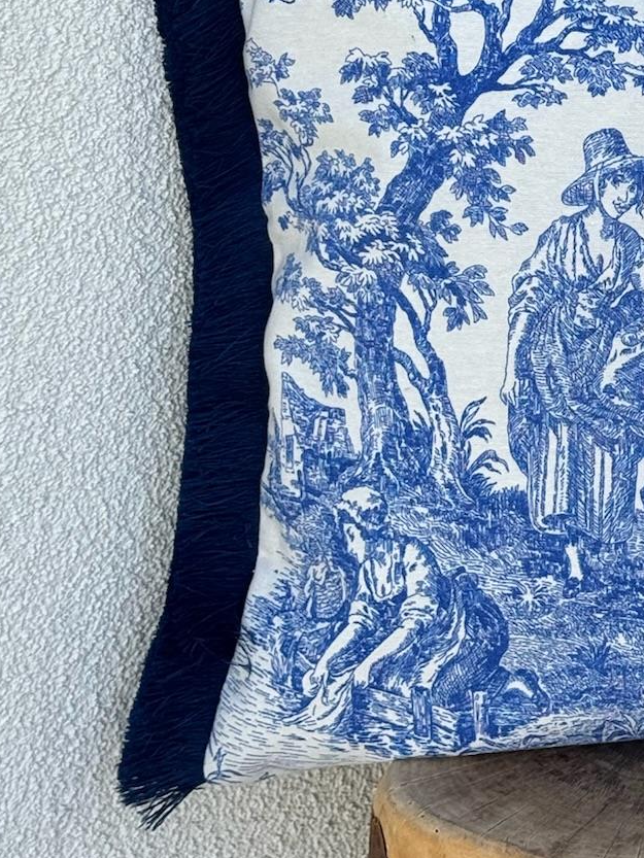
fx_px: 2926
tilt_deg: -20.3
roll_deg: +0.3
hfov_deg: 12.3
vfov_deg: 16.6
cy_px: 162
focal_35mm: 118
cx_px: 761
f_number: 1.78
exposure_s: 1/1427
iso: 64
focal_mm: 6.76
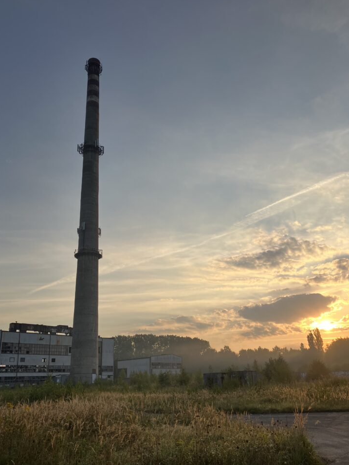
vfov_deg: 59.9
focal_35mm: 30
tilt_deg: +18.9
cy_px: 245
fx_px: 403
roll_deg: +1.5
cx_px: 169
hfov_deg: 46.8
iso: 32
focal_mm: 3.99
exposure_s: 1/771
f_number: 1.8
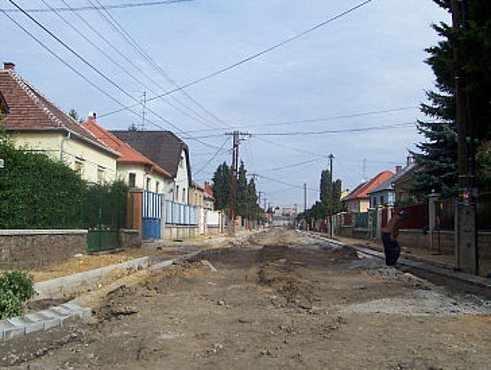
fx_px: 597
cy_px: 173
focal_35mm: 42
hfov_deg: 44.7
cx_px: 262
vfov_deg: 34.4
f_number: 5.6
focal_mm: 5.6
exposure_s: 1/500
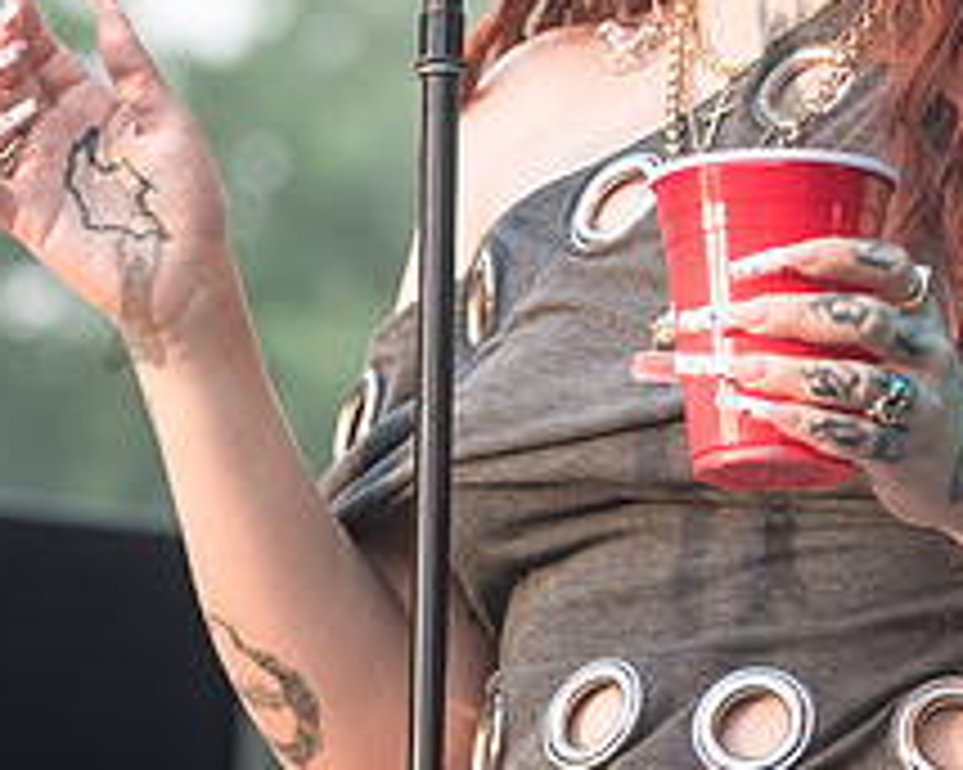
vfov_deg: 4.3
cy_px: -81
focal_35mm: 362
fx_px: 10313
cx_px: 456
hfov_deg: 5.3
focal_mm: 112
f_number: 4
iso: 2000
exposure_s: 1/1000
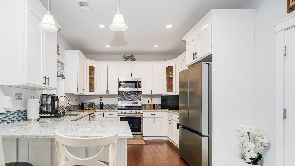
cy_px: 99
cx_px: 120
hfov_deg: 84.0
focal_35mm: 21
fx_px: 161
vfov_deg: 54.1
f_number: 4.5
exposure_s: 1/50
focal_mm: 16.5
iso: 64
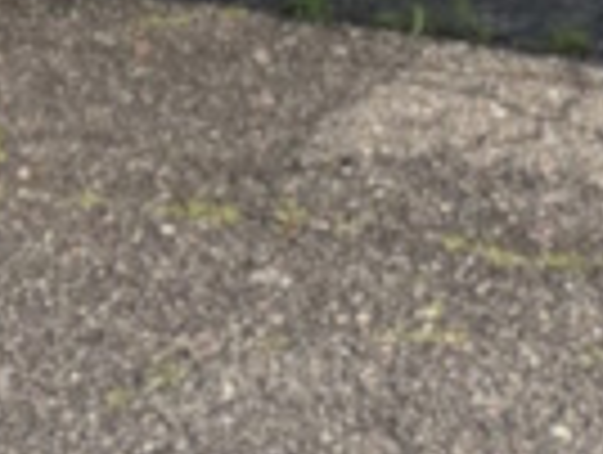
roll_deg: +3.1
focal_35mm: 174
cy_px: -326
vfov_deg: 8.3
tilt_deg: -7.6
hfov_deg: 11.3
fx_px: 3036
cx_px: 90
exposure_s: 1/1855
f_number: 1.6
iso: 32
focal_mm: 4.2
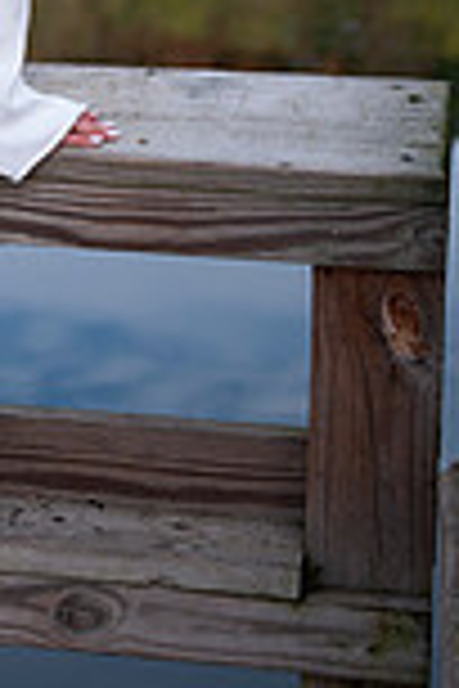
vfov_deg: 13.7
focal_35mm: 147
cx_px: -191
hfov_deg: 9.1
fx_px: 2811
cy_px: -18
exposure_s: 1/1250
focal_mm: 50
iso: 100
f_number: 2.8
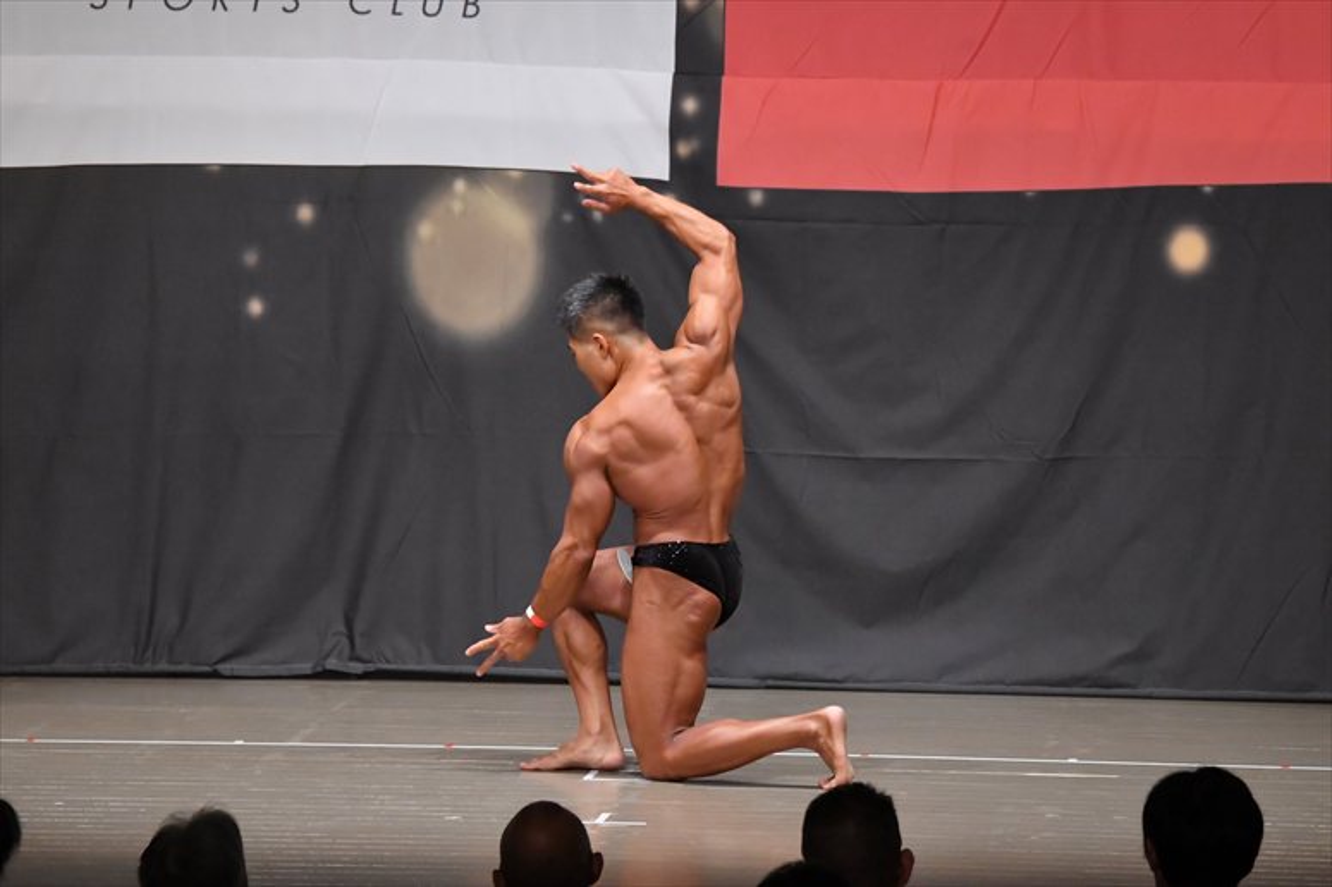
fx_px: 7470
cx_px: 666
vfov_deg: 6.8
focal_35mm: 202
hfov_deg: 10.2
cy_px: 444
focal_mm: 135
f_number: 5.6
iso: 6400
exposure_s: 1/400
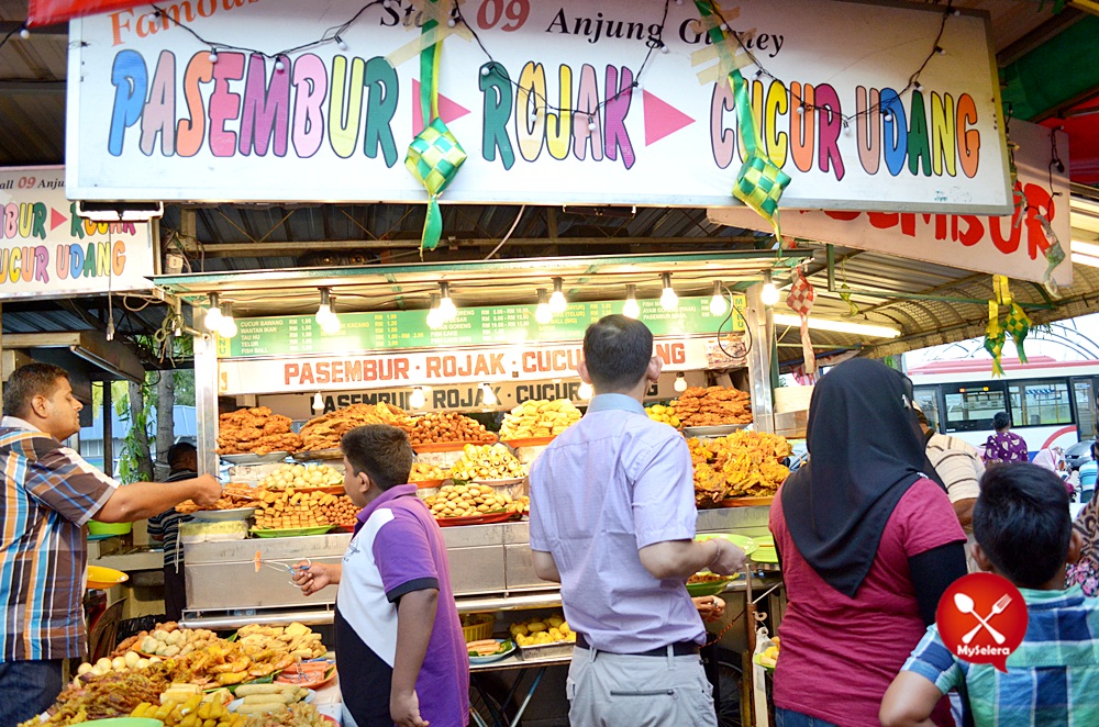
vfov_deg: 47.7
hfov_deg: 67.5
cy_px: 364
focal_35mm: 27
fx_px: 822
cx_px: 550
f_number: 3.5
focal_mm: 18
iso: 1000
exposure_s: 1/125
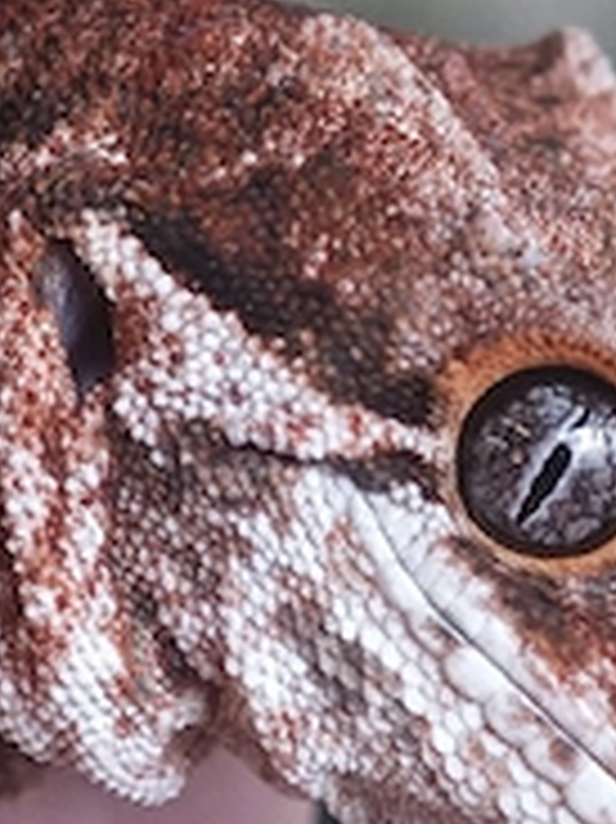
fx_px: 6247
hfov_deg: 5.6
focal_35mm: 263
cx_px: 495
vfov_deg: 7.5
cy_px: 702
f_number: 1.8
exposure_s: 1/100
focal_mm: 12.28
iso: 1250
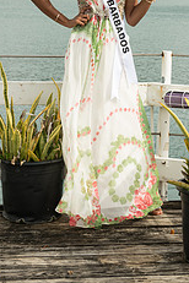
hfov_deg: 12.8
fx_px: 843
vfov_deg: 18.8
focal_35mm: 107
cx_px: 98
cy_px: 27
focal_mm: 55
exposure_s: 1/160
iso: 100
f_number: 7.1
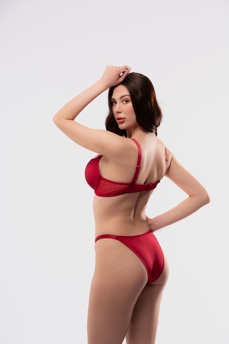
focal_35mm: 75
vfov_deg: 27.0
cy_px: 172
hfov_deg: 18.2
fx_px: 715
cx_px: 114
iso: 100
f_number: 8
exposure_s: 1/125
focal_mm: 75
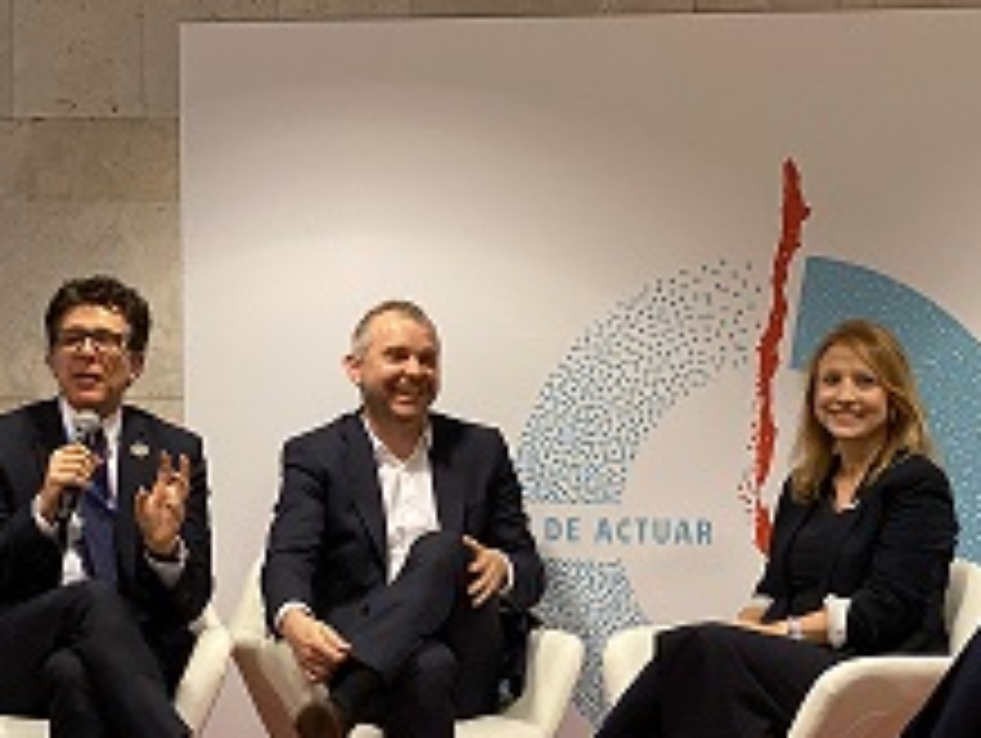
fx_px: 3404
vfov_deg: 12.3
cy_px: 522
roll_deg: +0.0
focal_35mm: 120
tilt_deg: -3.7
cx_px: 540
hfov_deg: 16.4
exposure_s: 1/50
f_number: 2
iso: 160
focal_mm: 6
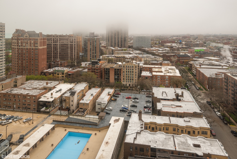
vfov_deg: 53.2
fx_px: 158
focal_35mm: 24
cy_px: 80
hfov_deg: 73.7
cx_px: 118
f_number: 8
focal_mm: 24
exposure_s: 1/160
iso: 200
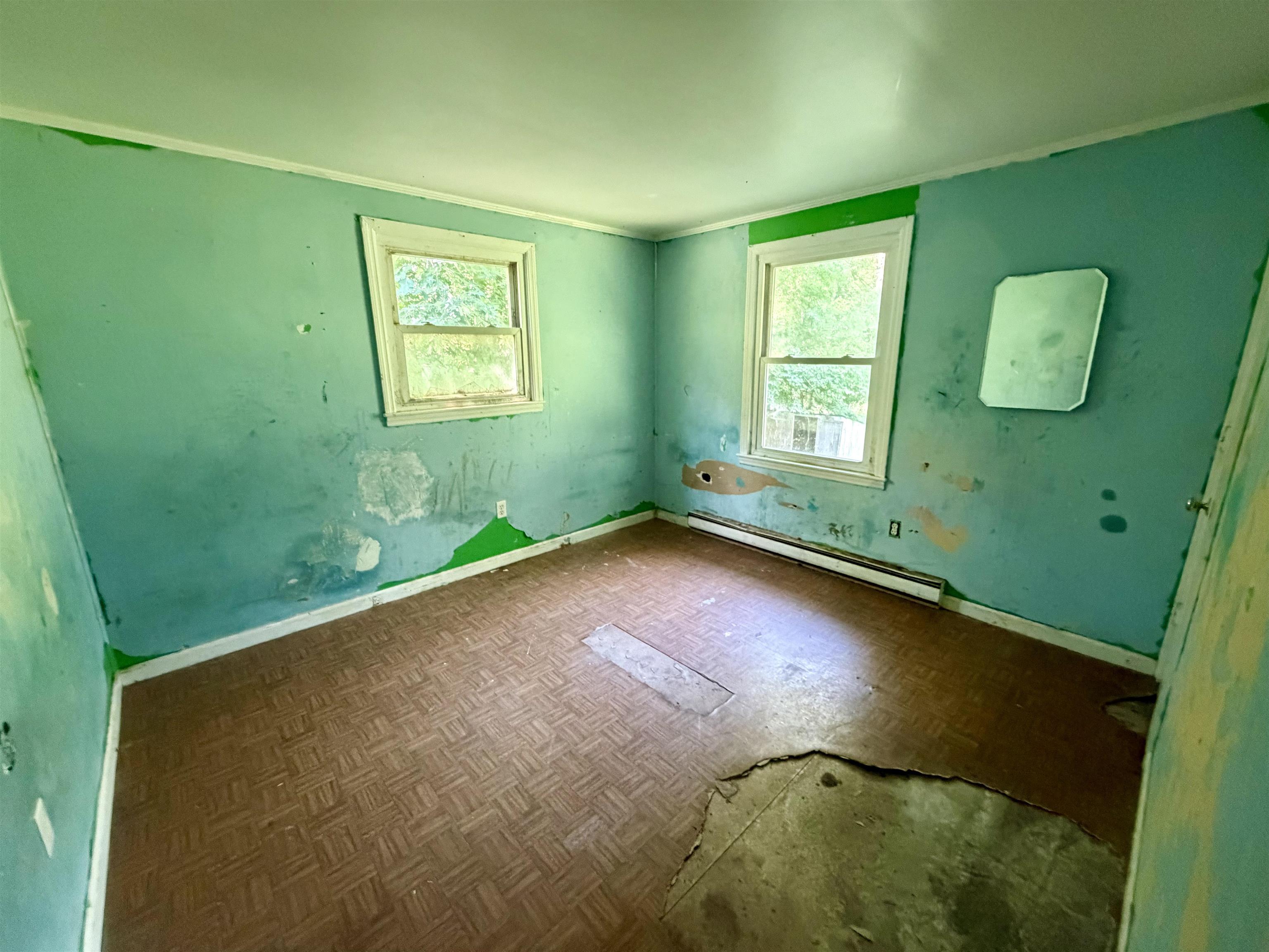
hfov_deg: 102.1
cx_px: 634
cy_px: 476
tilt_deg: -13.1
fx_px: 513
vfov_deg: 85.7
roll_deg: +2.0
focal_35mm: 14
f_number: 2.2
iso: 800
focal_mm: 2.22
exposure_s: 1/60
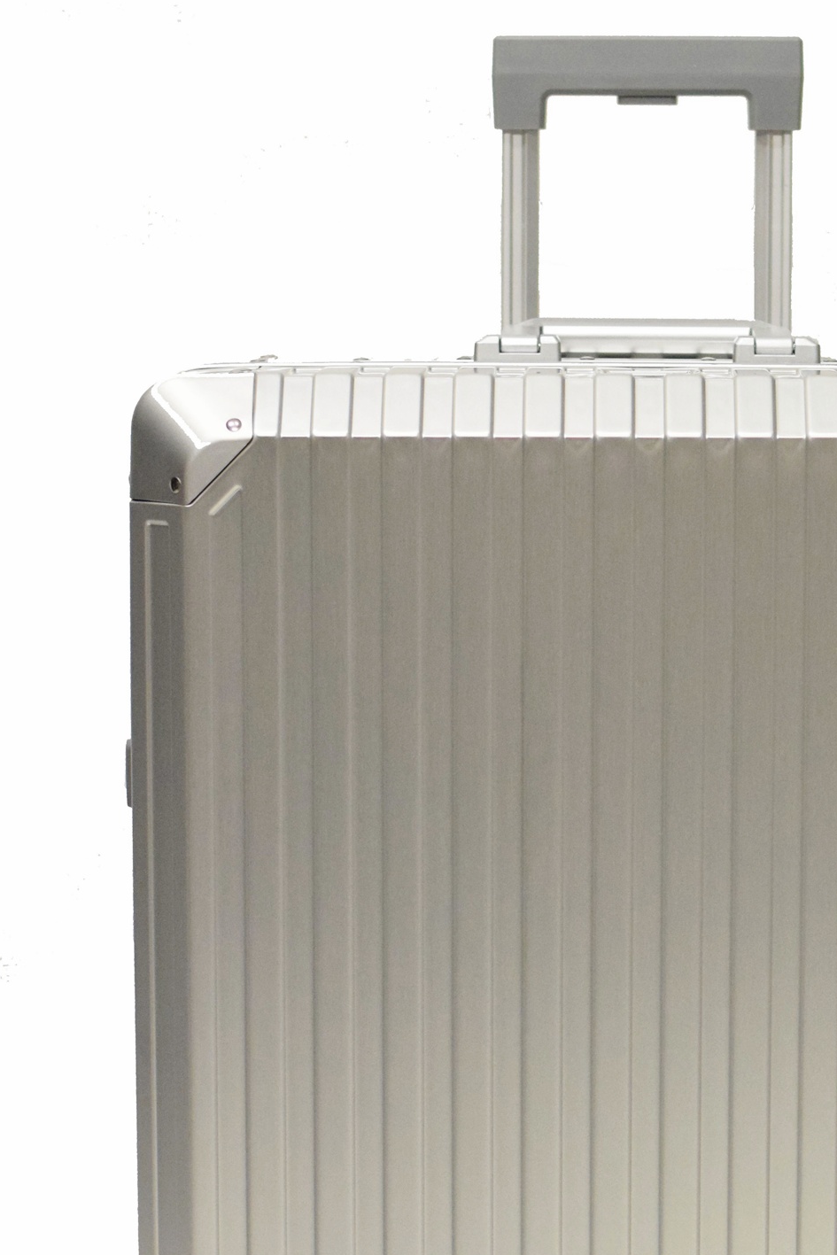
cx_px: 615
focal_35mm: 127
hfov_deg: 10.8
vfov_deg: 16.0
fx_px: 4428
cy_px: 965
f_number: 2.5
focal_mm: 50
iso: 3200
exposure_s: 1/640
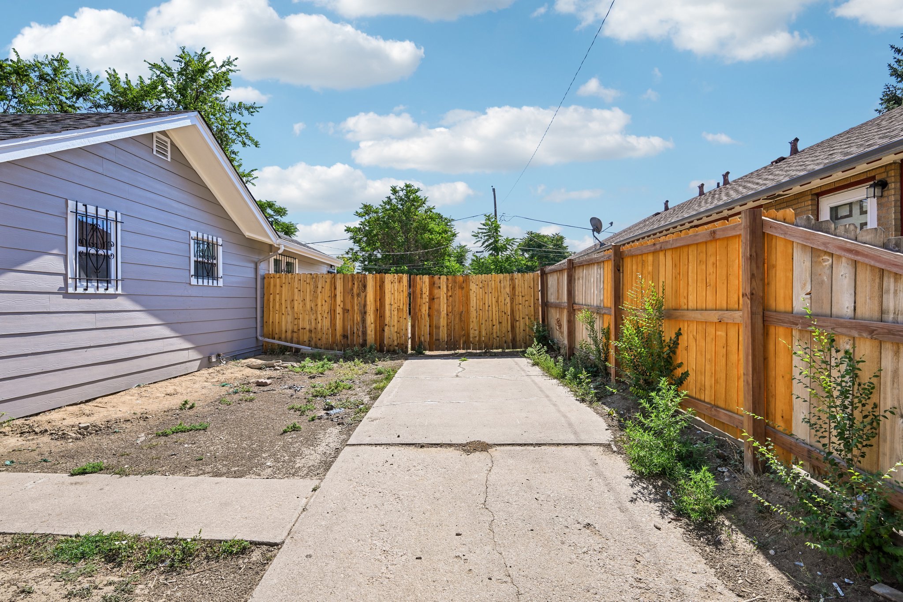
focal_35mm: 17
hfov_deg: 93.3
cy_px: 301
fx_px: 426
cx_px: 452
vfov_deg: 70.4
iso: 64
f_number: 10
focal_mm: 17
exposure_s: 1/100
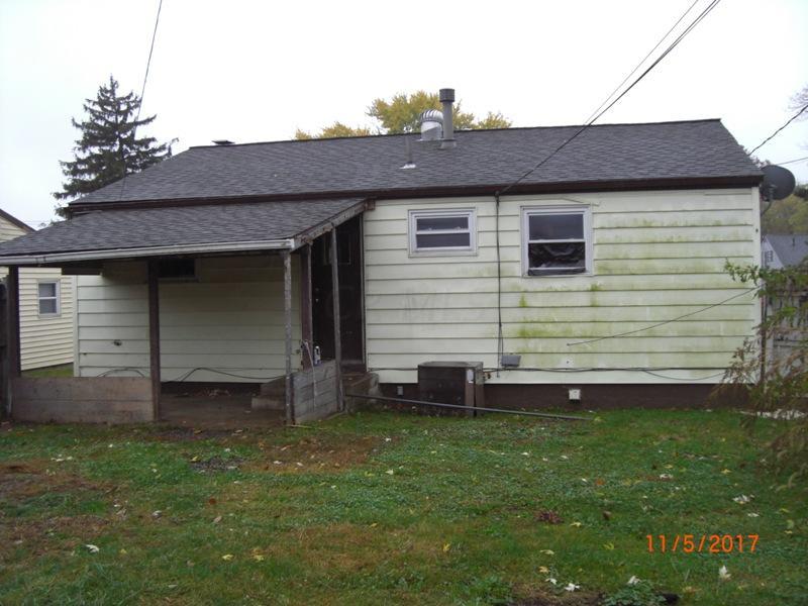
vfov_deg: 37.7
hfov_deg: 49.0
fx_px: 887
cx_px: 404
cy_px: 303
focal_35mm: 38
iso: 100
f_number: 2.7
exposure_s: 1/100
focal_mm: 6.2
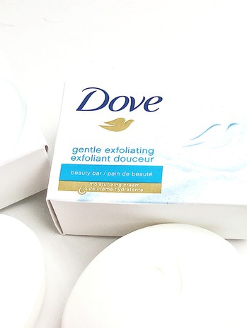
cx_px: 65
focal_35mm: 53
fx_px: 504
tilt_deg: -66.1
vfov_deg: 35.2
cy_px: 256
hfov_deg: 27.2
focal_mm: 3.99
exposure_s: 1/120
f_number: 1.8
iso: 32
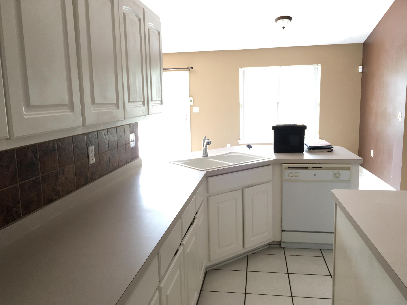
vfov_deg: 48.2
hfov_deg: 61.7
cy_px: 152
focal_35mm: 29
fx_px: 341
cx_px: 204
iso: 64
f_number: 2.2
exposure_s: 1/30
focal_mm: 4.15
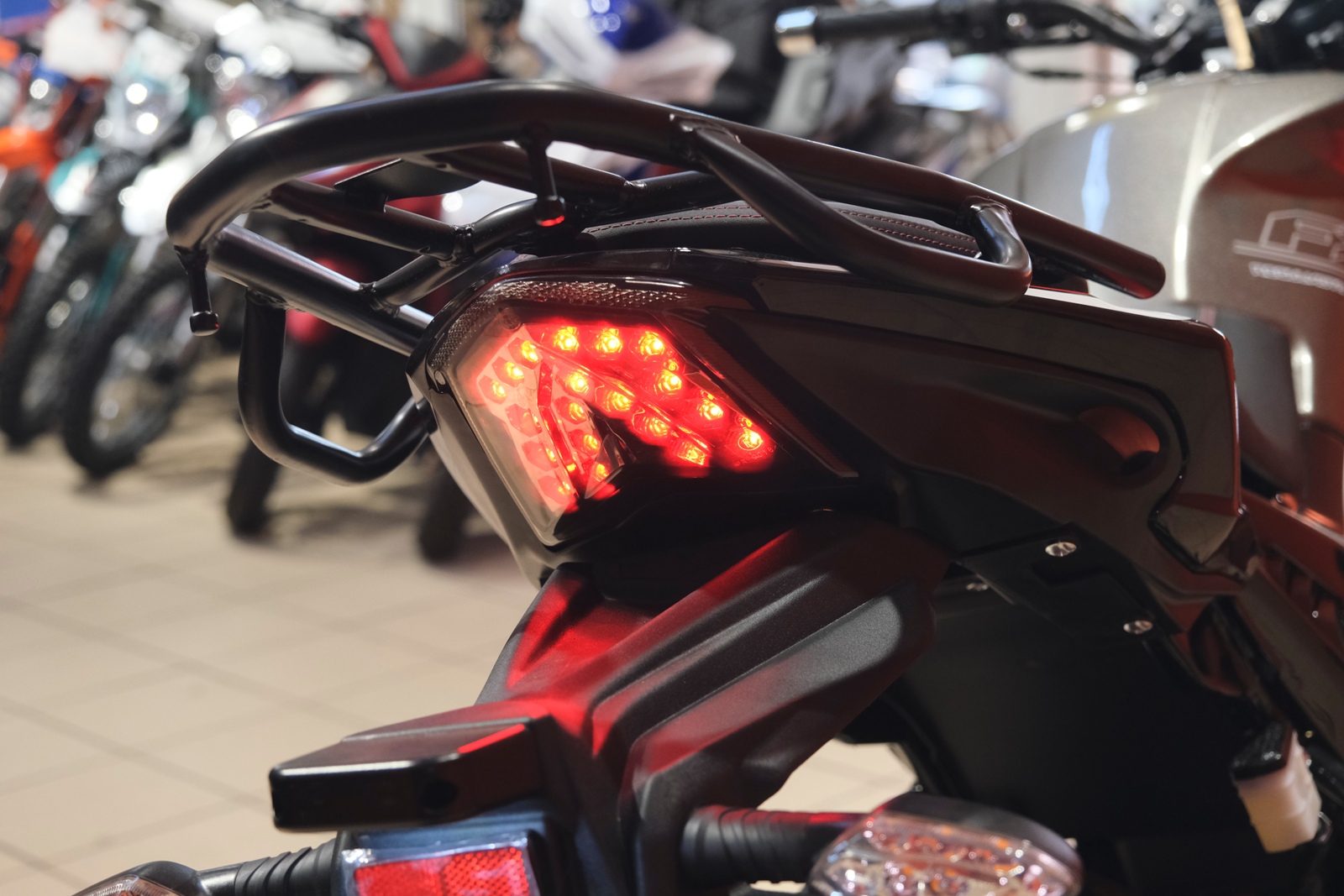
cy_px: 448
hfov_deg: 38.9
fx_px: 1904
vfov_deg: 26.5
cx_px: 672
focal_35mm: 51
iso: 1600
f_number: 4
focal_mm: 34.2
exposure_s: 1/100
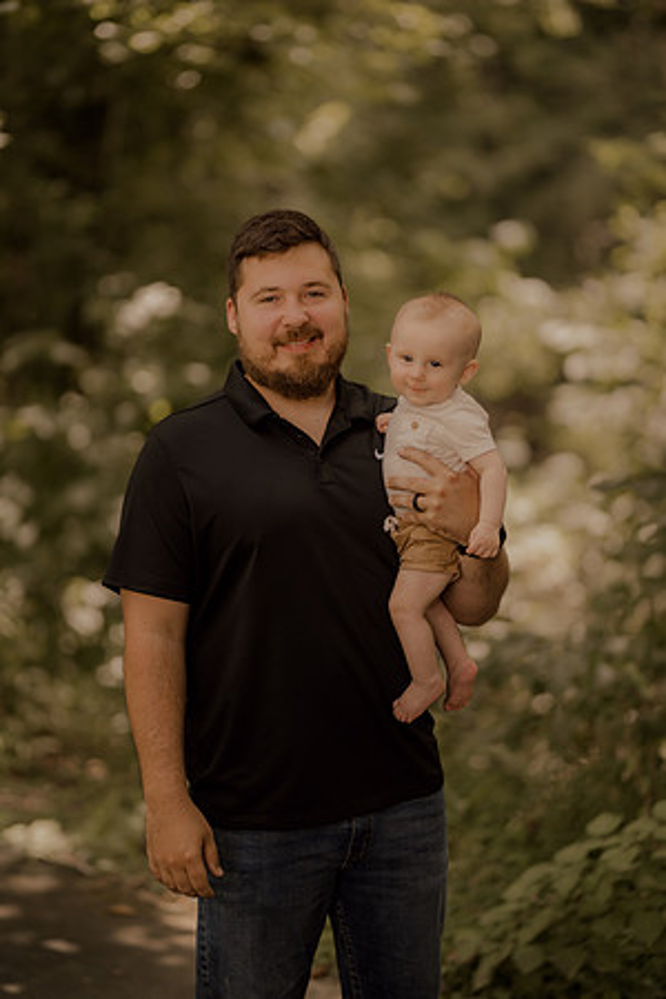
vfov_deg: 23.9
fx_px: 2359
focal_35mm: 85
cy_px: 500
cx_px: 333
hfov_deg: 16.1
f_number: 1.4
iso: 160
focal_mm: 85
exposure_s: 1/1250
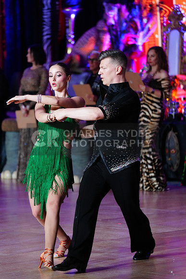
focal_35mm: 189
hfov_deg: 7.3
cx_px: 93
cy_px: 140
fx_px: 1464
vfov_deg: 10.9
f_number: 4
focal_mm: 189
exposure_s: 1/320
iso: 3200
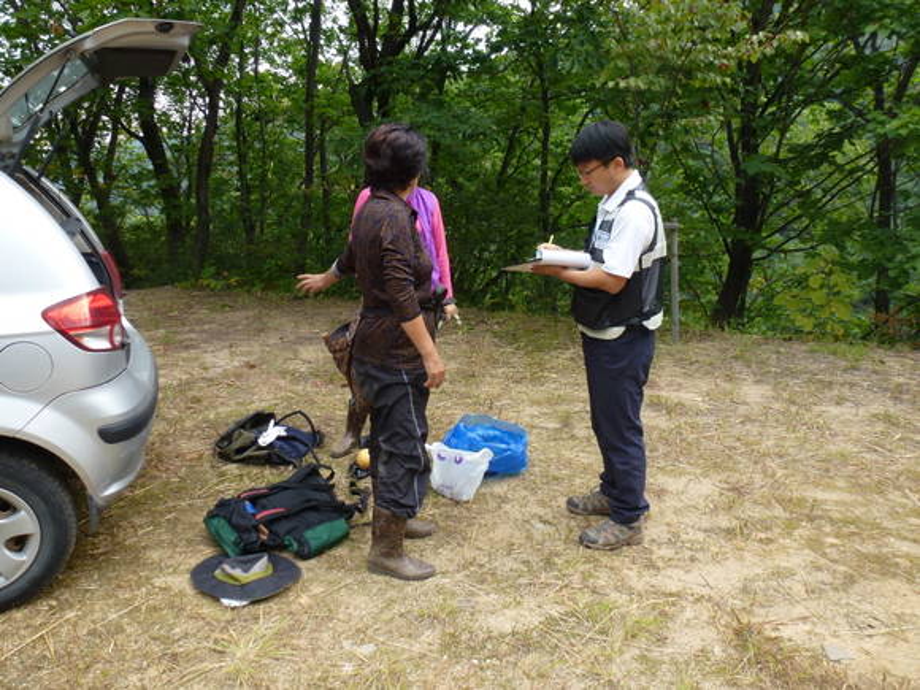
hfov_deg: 71.6
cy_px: 345
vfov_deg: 56.8
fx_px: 638
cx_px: 460
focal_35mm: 24
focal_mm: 4.3
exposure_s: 1/100
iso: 100
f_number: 3.3
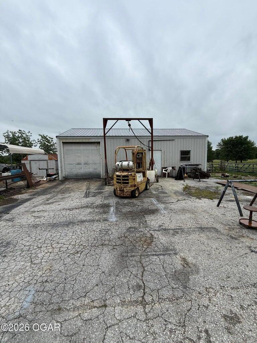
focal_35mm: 14
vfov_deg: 102.1
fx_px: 139
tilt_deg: -5.1
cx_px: 128
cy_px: 172
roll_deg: +0.8
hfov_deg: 85.7
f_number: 2.2
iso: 50
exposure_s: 1/701
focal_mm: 2.22
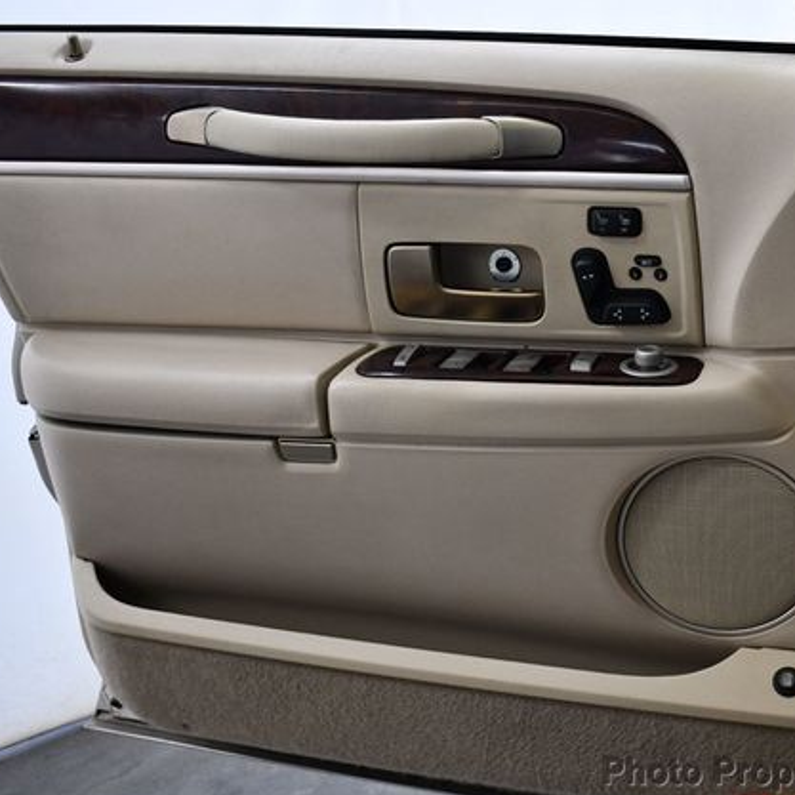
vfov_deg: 36.1
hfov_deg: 35.4
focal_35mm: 47
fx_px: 1221
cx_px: 580
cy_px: 400
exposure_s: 1/160
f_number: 3.5
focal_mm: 18
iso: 800
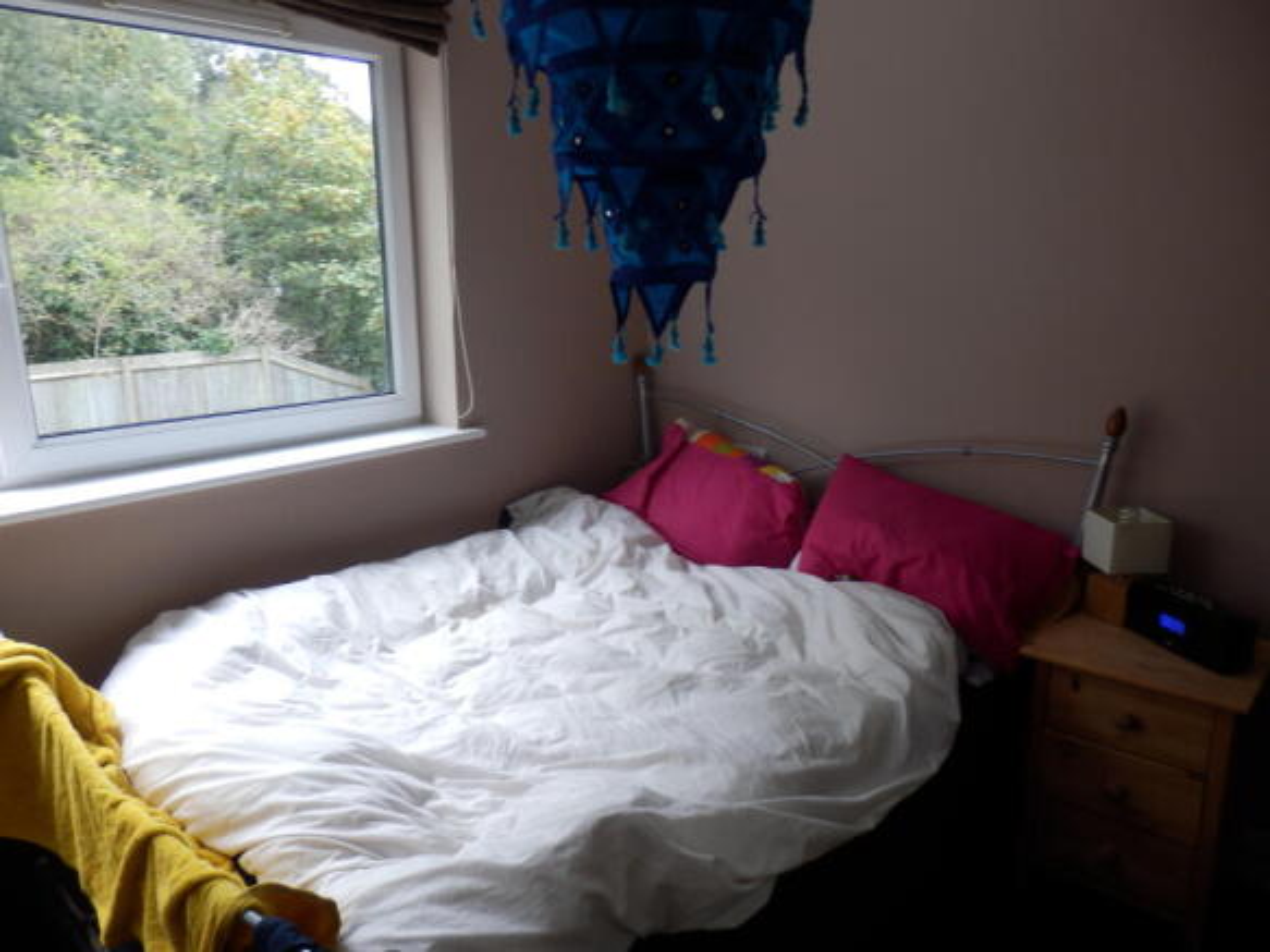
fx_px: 917
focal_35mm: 25
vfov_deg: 54.9
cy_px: 476
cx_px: 635
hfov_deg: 69.4
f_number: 3
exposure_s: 1/30
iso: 80
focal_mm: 4.5
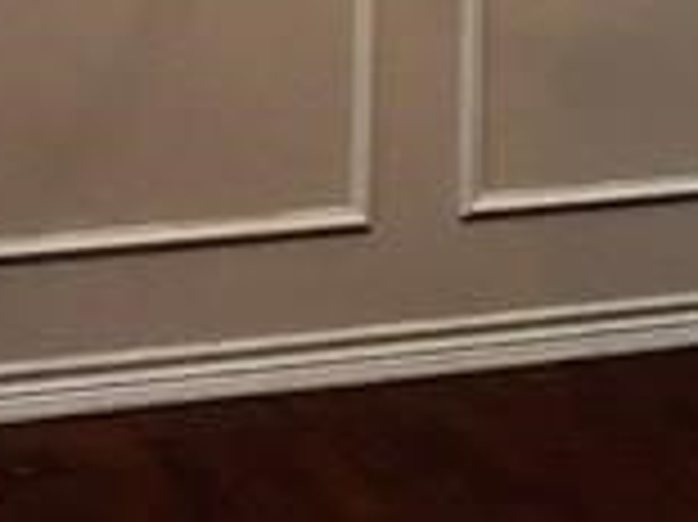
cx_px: 1013
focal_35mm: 185
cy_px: -900
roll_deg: +0.2
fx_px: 3727
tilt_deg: +4.9
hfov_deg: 10.4
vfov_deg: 7.3
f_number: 1.8
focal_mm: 4
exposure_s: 1/30
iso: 32
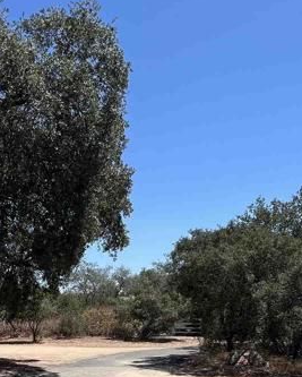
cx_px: 106
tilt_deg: -5.5
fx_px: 435
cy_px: 346
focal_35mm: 39
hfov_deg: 37.9
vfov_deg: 42.5
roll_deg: -0.5
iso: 32
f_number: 1.8
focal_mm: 1.57
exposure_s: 1/1096
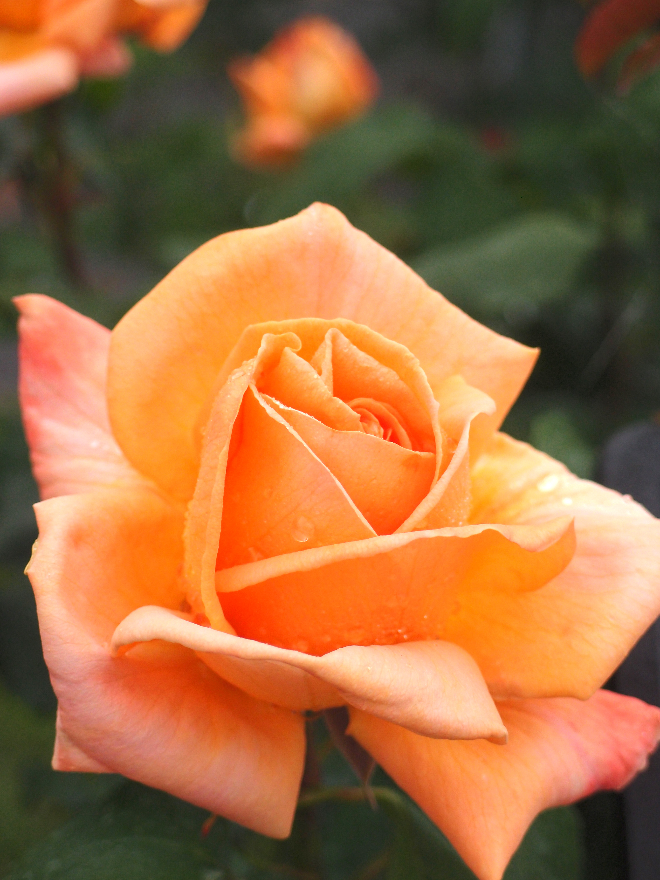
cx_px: 330
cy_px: 440
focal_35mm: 92
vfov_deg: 21.3
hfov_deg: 16.1
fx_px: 2339
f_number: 2.4
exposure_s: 1/320
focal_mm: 19.84
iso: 100
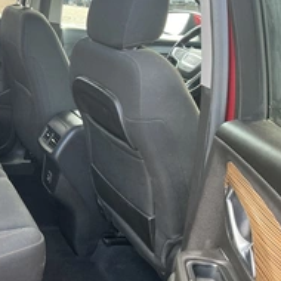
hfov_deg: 30.1
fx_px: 478
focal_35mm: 52
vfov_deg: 32.8
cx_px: -10
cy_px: 148
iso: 64
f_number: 1.8
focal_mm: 3
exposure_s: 1/93
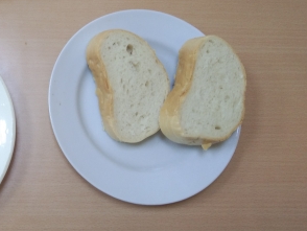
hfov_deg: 34.4
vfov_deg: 27.0
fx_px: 470
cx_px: 39
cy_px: 46
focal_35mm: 53
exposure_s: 1/33
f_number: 2.2
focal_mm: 3.65
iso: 257
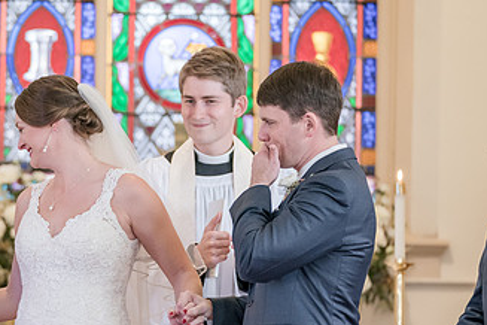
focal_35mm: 311
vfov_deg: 4.4
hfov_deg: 6.6
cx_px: 131
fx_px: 4207
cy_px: 250
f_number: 2.8
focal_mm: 155
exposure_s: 1/160
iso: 2000
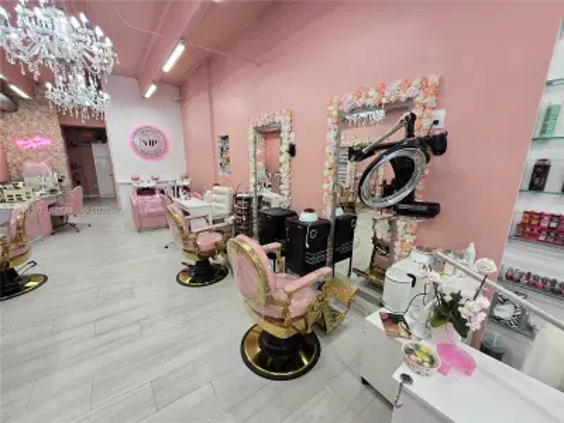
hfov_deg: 106.2
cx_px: 282
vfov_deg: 89.9
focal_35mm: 13
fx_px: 212
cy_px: 212
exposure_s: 1/120
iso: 80
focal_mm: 2.2
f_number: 2.2
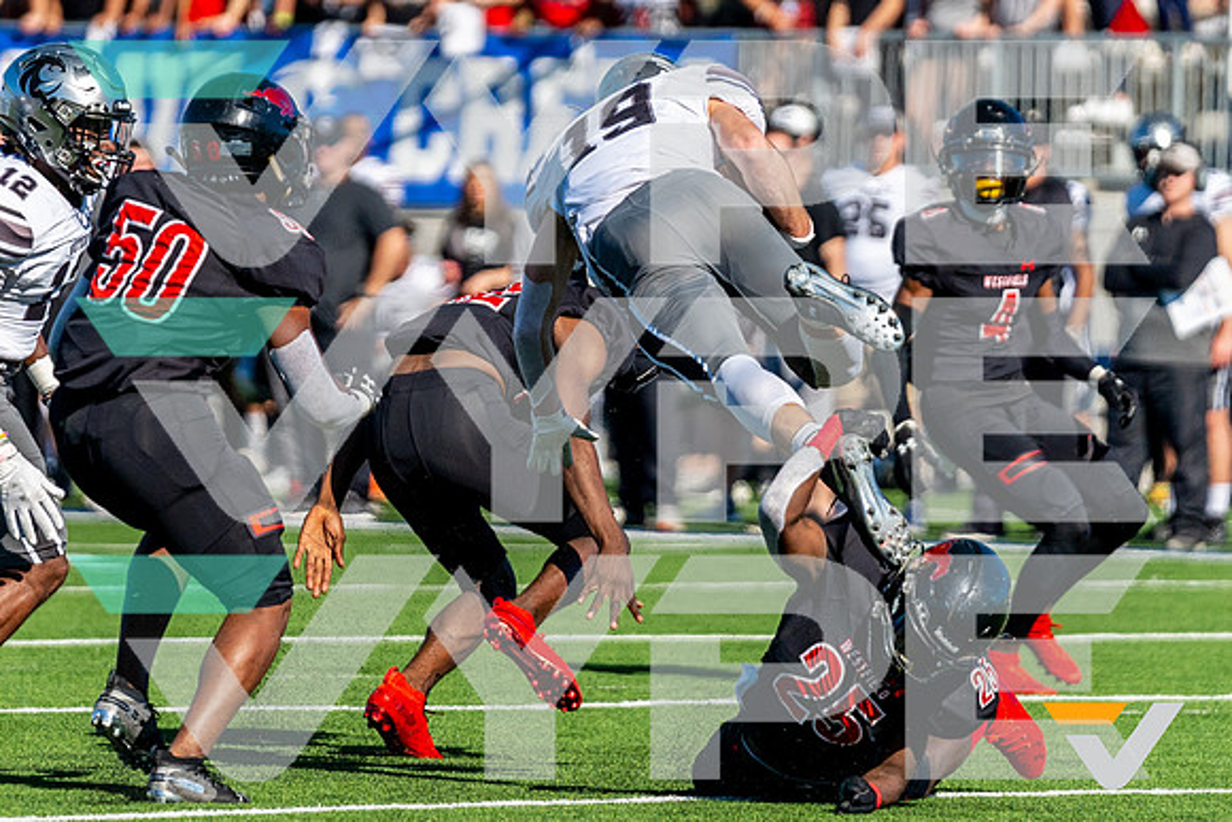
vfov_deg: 3.0
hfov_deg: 4.4
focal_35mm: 464
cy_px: 218
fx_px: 15869
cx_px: 556
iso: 400
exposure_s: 1/3200
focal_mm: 200
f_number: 2.8
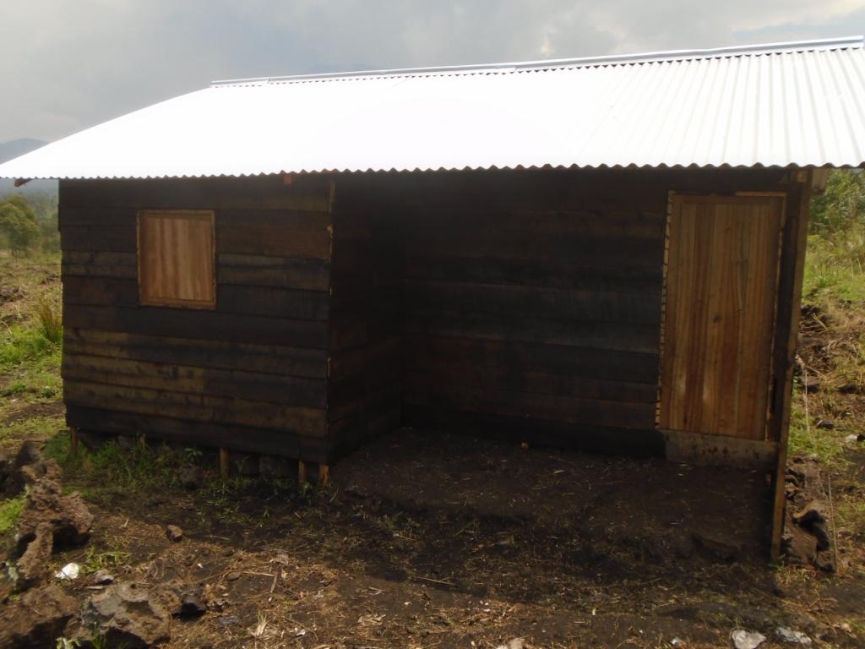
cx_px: 432
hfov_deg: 58.4
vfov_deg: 45.4
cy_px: 324
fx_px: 775
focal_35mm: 31
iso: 100
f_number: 3.5
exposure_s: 1/800
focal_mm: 5.5
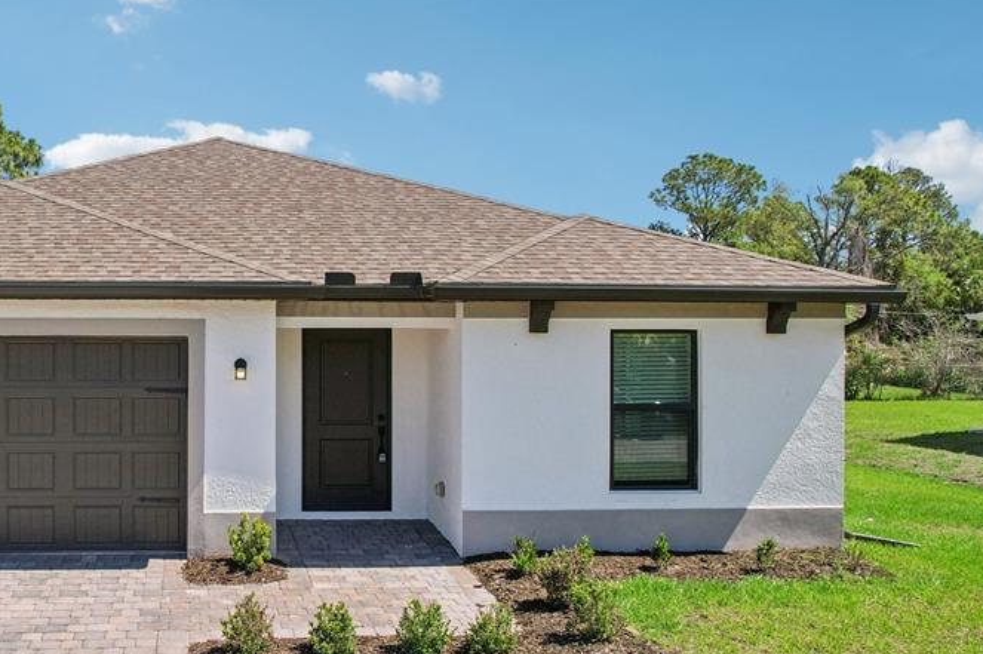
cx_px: 234
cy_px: 353
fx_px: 928
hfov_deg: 53.1
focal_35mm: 34
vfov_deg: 38.8
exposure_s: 1/320
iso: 100
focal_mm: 8.4
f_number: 2.8
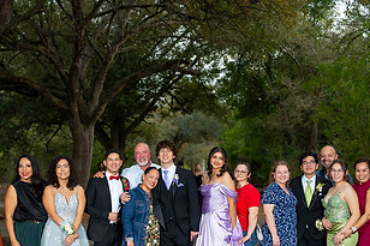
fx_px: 678
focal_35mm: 66
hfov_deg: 30.5
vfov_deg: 20.3
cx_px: 163
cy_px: 207
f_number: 2.2
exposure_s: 1/200
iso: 200
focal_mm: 35
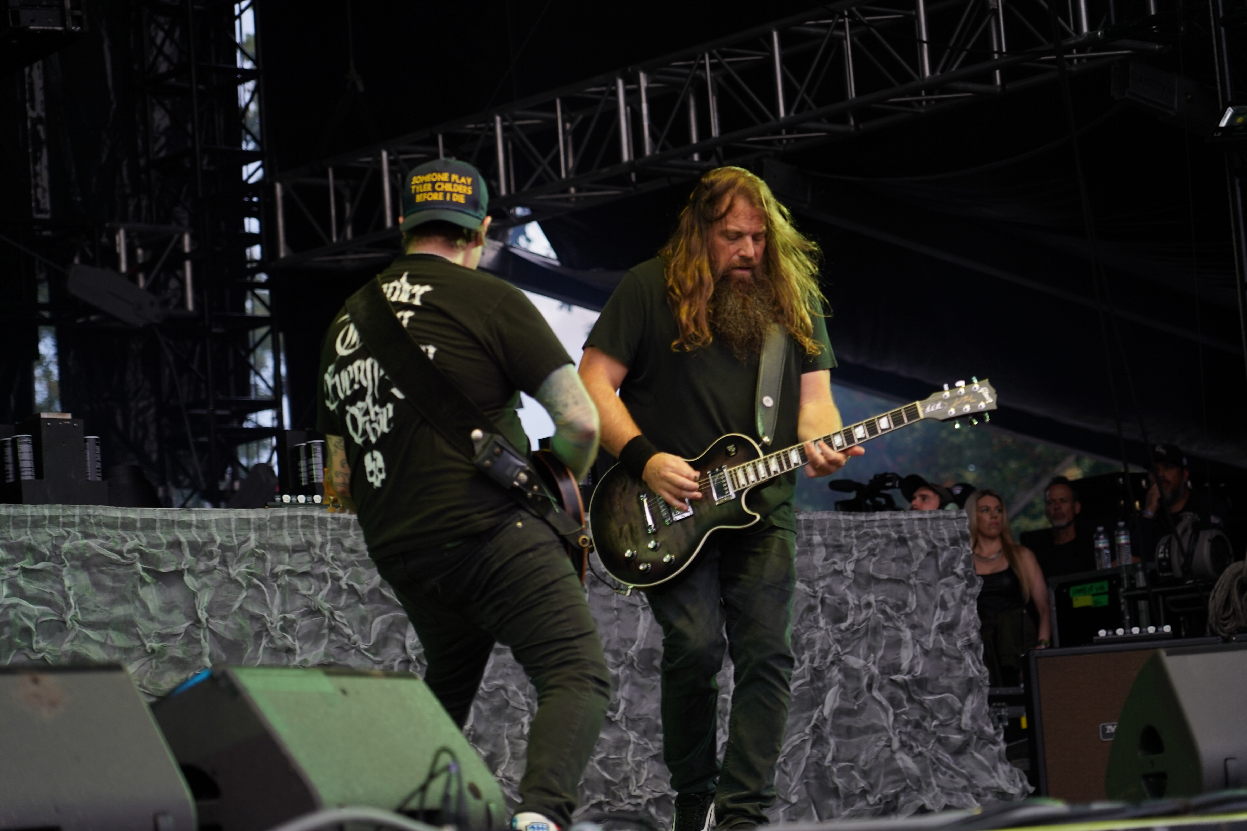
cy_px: 416
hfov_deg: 19.5
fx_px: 3637
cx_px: 624
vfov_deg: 13.0
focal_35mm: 105
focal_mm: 105
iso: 320
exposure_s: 1/125
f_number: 4
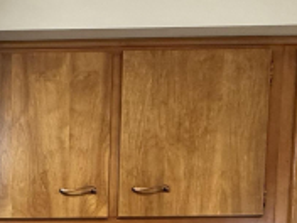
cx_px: -65
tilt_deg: -3.9
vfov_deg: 21.3
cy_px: 368
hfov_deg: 30.4
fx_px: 455
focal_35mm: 53
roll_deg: -0.1
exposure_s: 1/60
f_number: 2.2
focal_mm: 2.22
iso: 200
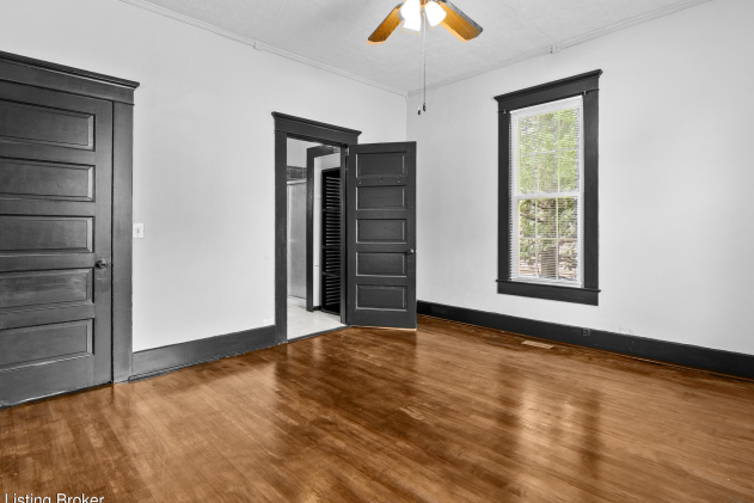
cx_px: 396
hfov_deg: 86.8
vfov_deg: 64.5
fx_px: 398
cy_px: 228
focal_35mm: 19
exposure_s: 1/1.67
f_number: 11
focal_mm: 16
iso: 1000
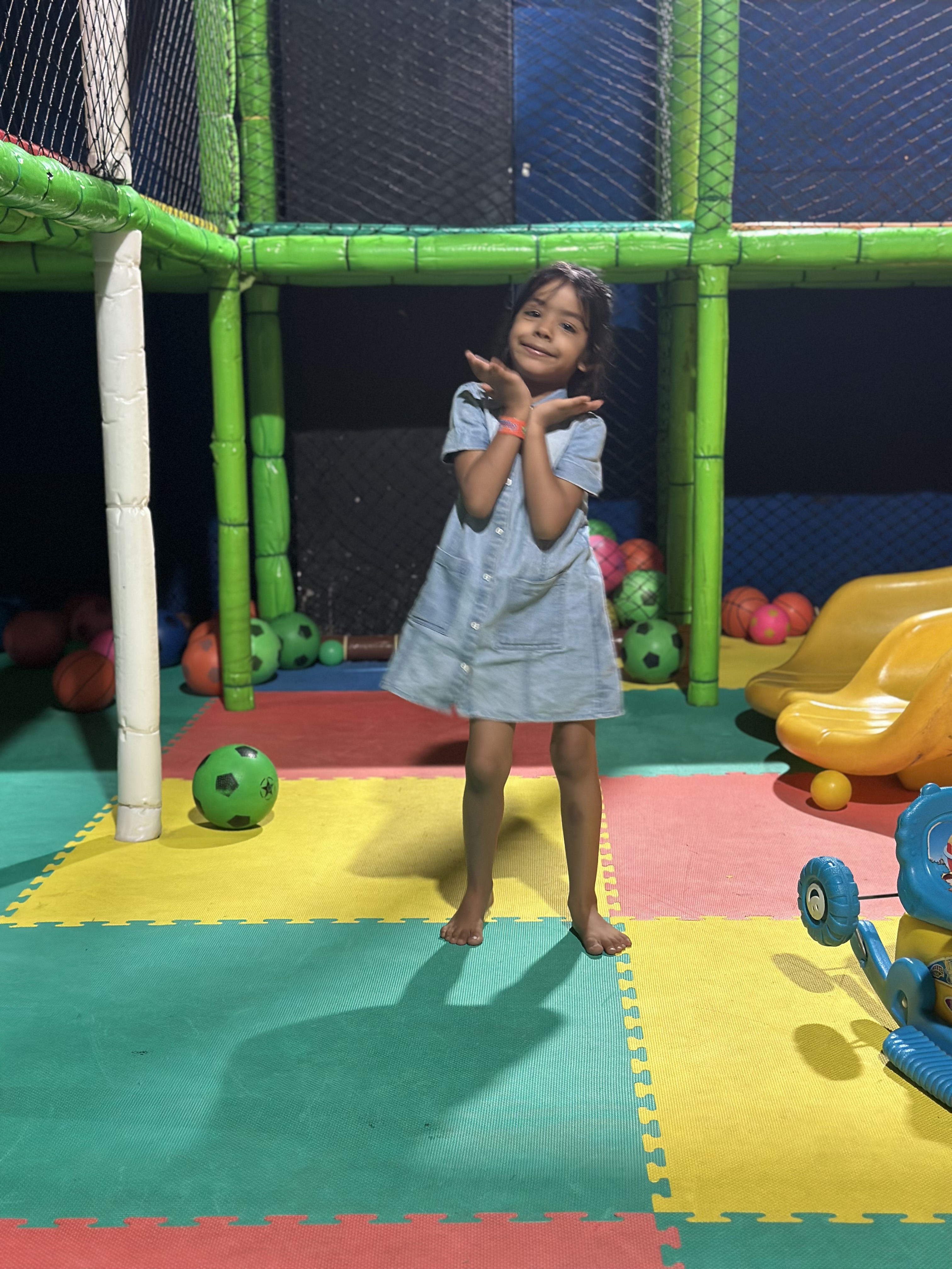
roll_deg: +0.5
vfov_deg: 39.7
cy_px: 634
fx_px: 1760
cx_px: 476
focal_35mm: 48
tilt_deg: -8.0
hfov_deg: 30.3
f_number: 1.78
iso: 320
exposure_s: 1/50
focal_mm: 6.86
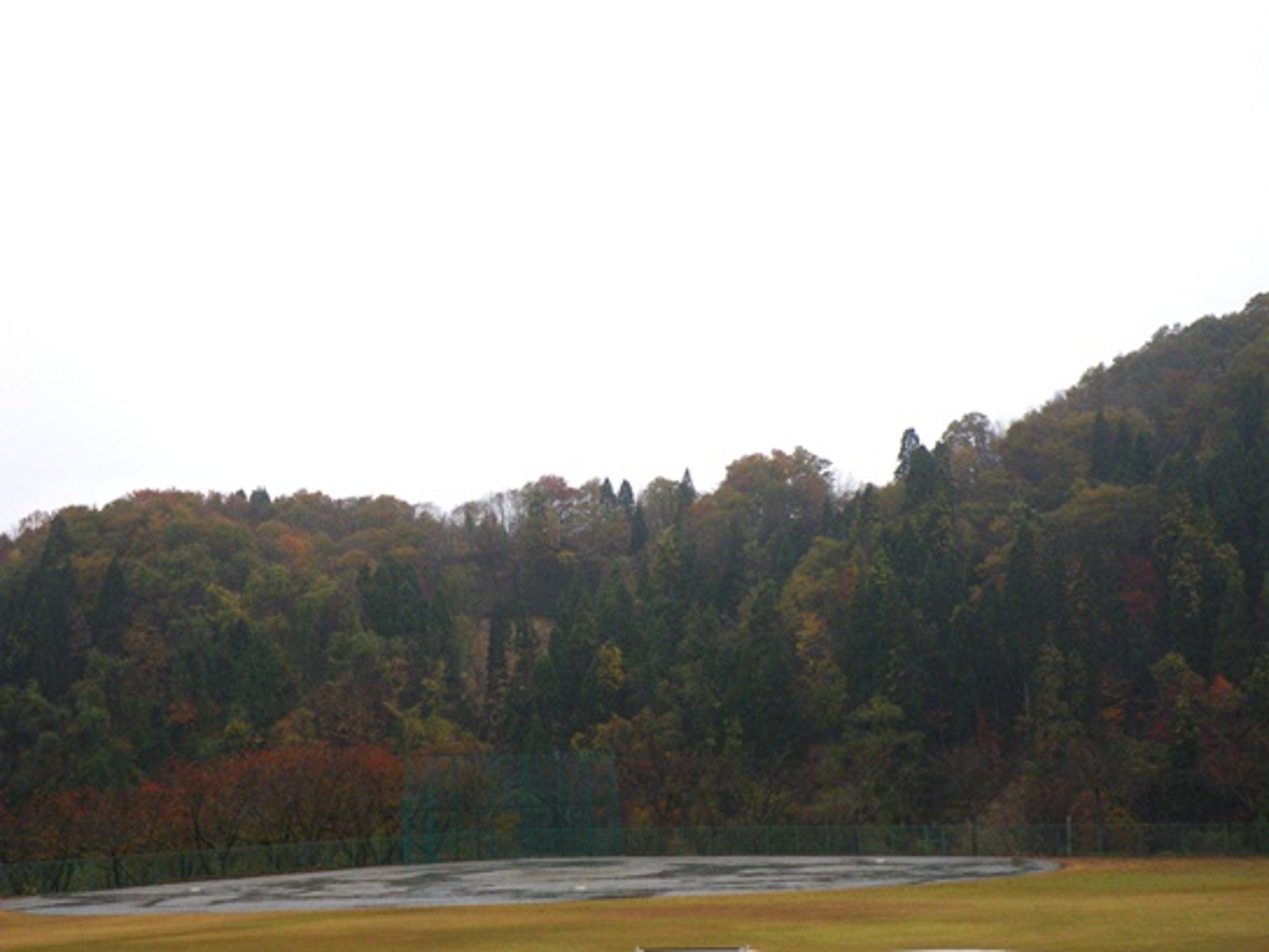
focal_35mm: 62
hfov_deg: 31.2
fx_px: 2273
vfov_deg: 23.7
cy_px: 476
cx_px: 634
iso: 250
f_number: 4.6
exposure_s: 1/80
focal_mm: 11.1
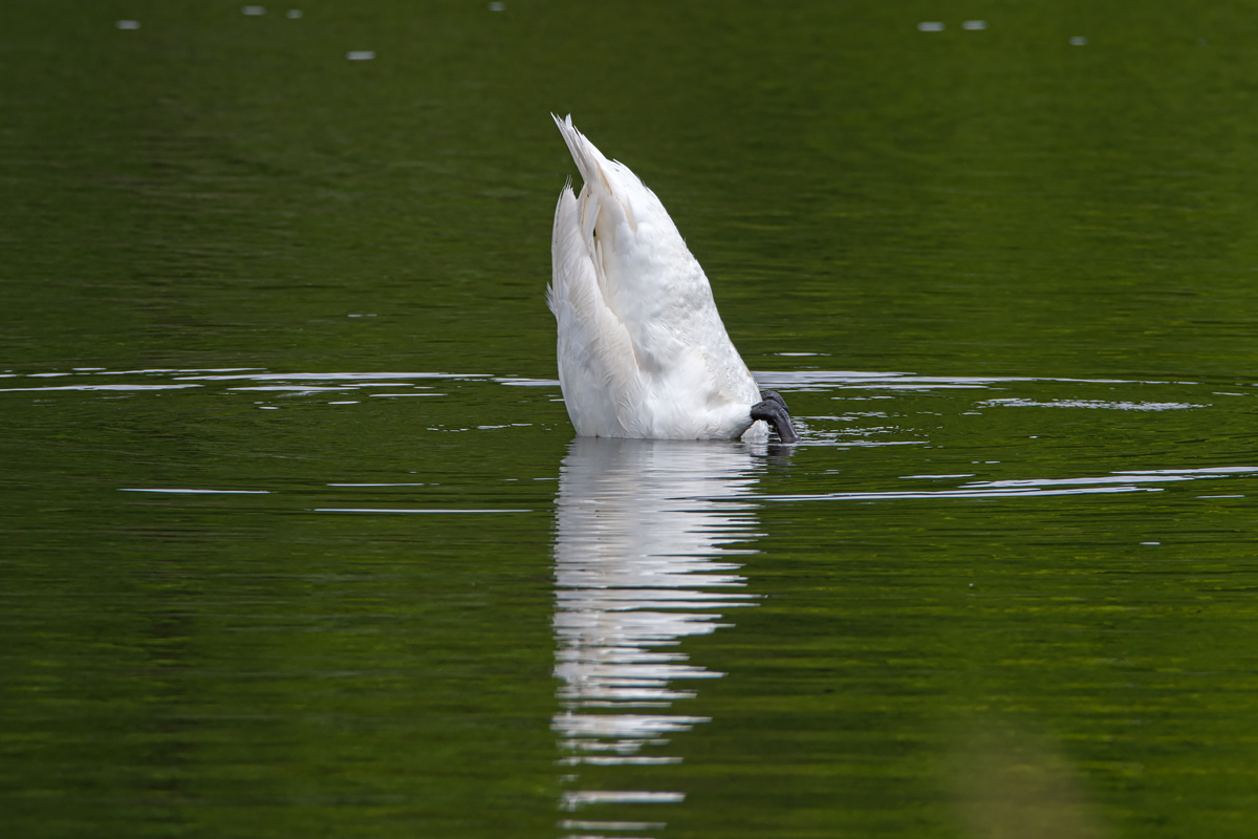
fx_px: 26206
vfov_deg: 1.8
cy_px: 420
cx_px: 629
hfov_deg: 2.7
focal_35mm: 750
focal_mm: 500
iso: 280
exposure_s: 1/640
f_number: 8
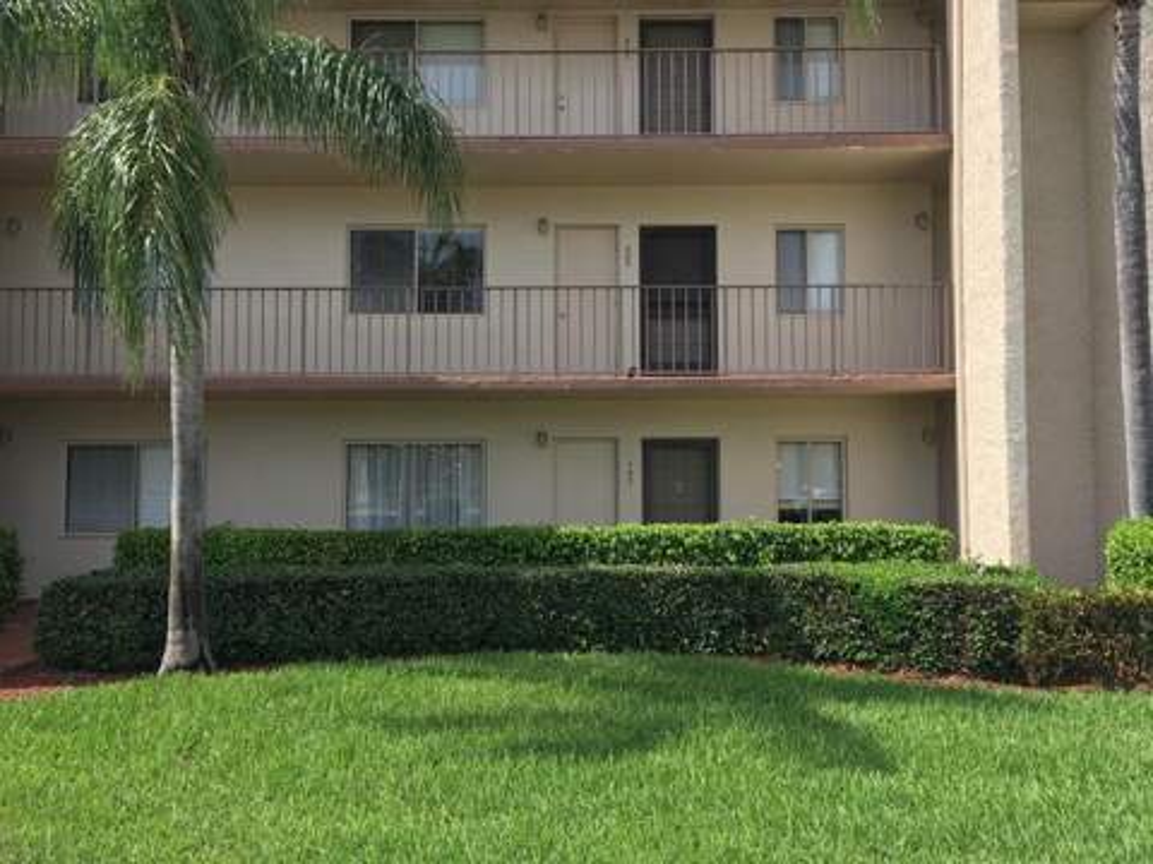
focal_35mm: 29
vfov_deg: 48.2
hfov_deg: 61.7
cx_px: 576
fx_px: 966
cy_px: 432
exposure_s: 1/657
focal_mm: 4.15
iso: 25
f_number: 2.2
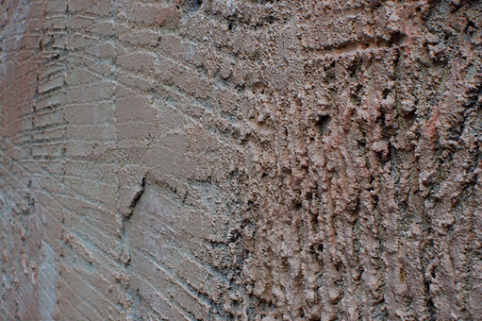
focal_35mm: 60
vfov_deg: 22.7
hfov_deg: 33.6
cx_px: 236
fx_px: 797
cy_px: 177
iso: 500
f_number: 22
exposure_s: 1/30
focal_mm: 35
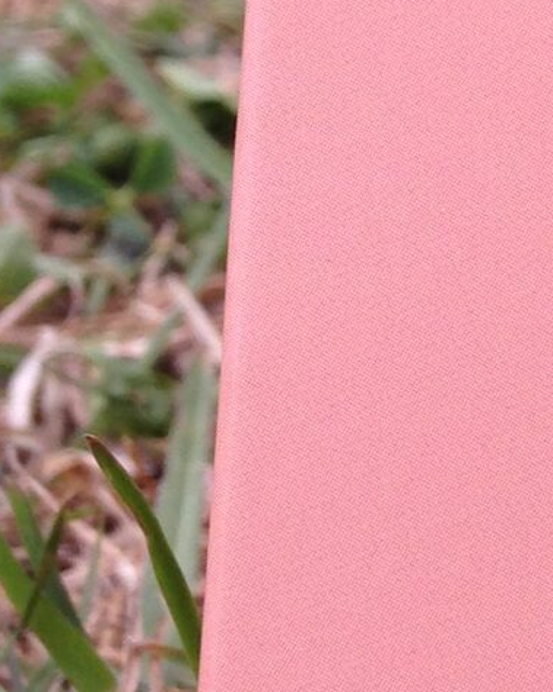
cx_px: 1125
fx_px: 3561
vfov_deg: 11.0
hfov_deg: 8.4
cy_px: 108
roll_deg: -2.8
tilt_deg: -21.0
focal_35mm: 174
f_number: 2.4
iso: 50
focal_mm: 4.12
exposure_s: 1/263
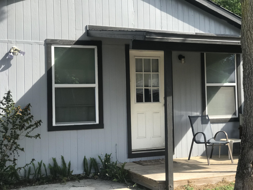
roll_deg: +0.7
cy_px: 95
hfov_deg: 33.8
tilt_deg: +0.9
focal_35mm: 57
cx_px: 126
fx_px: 417
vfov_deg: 25.7
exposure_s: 1/354
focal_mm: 6.6
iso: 20
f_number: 2.8
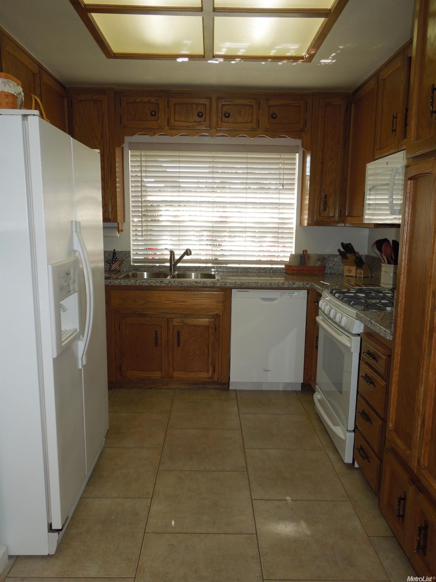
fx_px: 420
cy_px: 291
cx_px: 218
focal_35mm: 25
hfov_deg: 54.9
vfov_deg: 69.4
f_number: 3.3
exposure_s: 1/100
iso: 100
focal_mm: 4.5
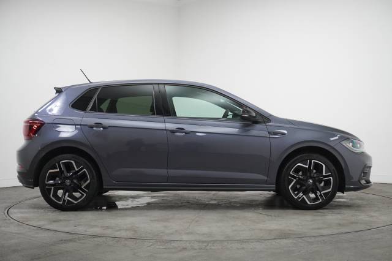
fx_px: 506
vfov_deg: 28.9
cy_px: 130
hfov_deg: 42.3
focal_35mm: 46
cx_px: 196
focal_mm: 31
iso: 2500
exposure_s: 1/160
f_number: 5
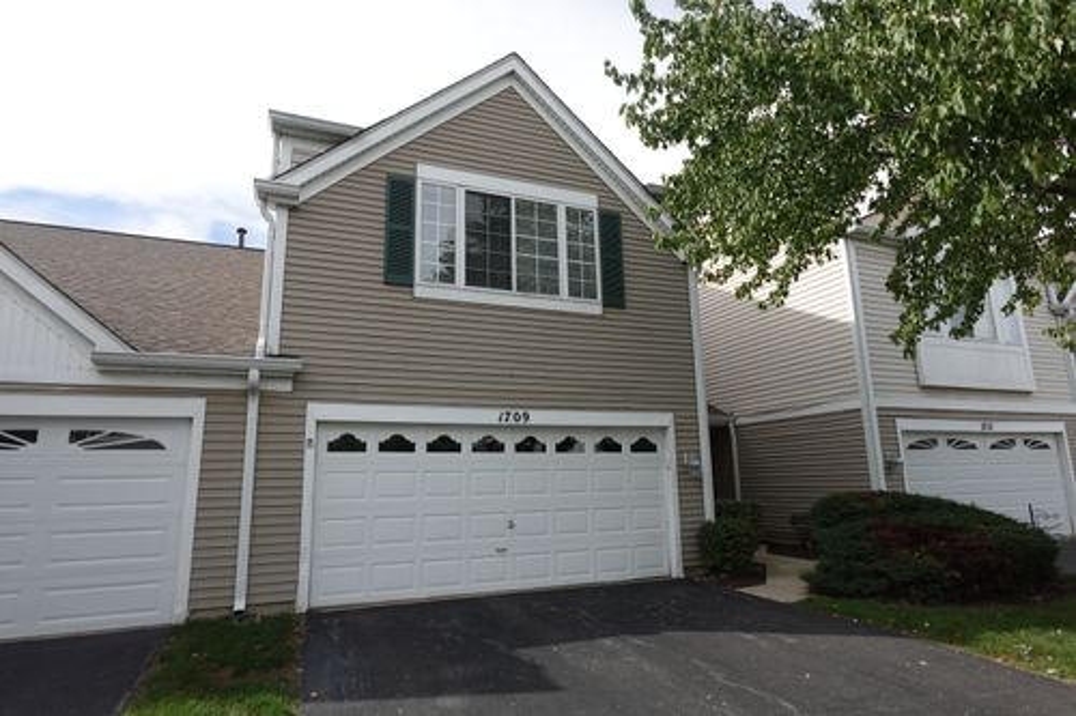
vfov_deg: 61.9
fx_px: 598
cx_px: 538
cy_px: 358
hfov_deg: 84.0
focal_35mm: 20
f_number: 2
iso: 125
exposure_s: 1/2000
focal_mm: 7.6
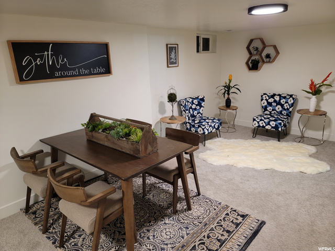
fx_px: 242
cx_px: 168
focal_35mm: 25
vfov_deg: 54.9
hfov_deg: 69.4
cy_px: 126
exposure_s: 1/40
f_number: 1.8
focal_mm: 7
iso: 250
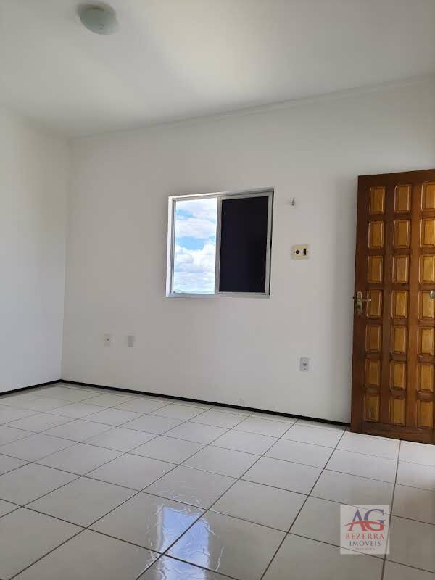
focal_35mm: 24
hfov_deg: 56.8
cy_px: 290
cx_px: 218
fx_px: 402
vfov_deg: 71.6
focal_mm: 5.23
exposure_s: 1/225
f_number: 1.8
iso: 50
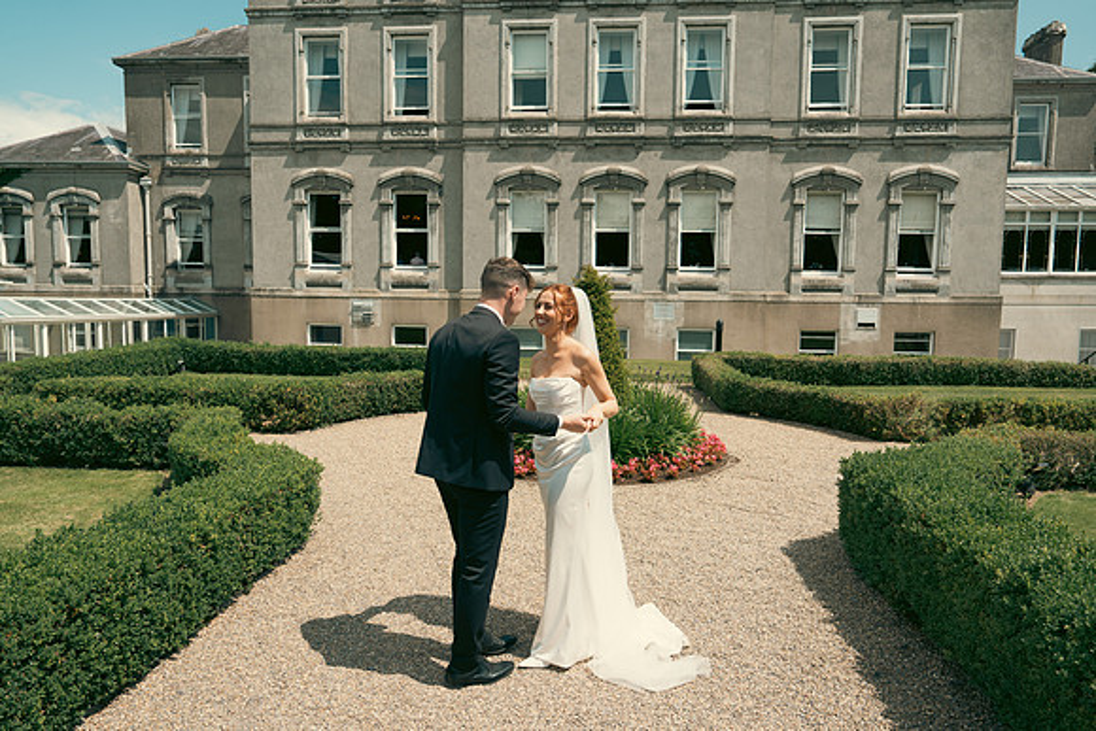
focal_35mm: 24
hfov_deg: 73.7
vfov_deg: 53.2
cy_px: 366
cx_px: 548
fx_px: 731
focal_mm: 24
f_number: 3.5
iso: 125
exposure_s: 1/1250
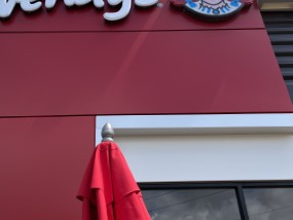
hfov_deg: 45.5
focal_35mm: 41
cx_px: 115
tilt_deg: +35.0
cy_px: 56
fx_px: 347
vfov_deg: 34.4
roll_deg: +1.5
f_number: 1.6
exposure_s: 1/2358
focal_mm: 5.1
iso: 50
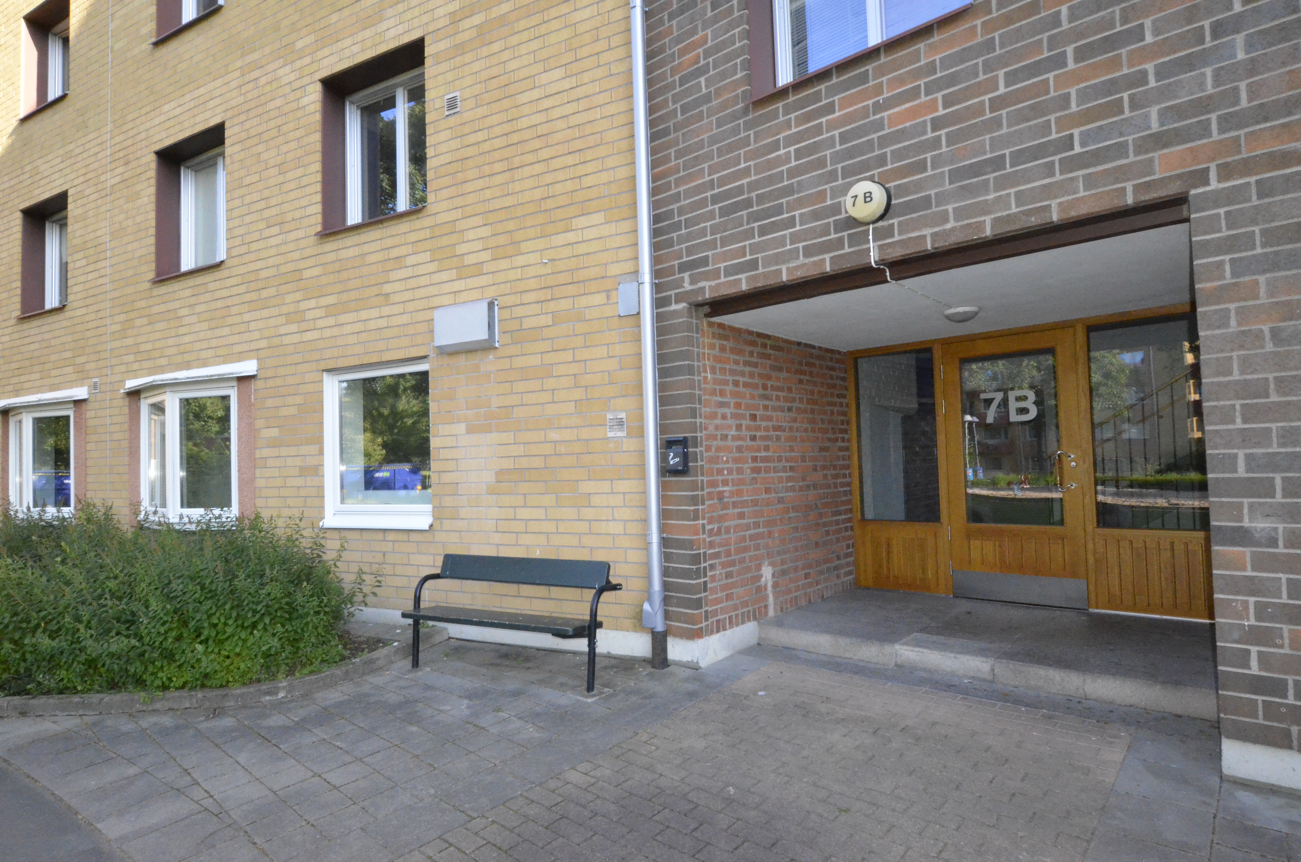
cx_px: 650
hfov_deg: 85.5
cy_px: 431
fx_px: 703
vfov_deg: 63.0
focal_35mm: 20
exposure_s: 1/250
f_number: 16
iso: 6400
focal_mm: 13
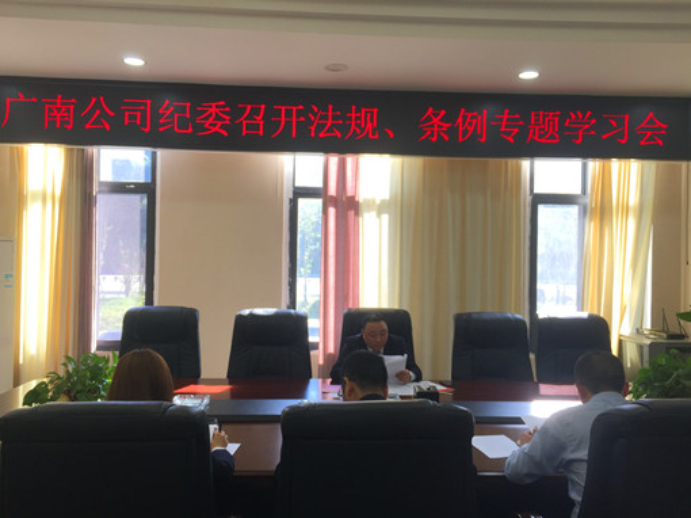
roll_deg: -1.9
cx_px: 346
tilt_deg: -0.4
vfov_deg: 48.2
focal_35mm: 29
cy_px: 259
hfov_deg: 61.7
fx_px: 579
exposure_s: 1/132
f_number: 2.2
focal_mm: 4.15
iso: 32
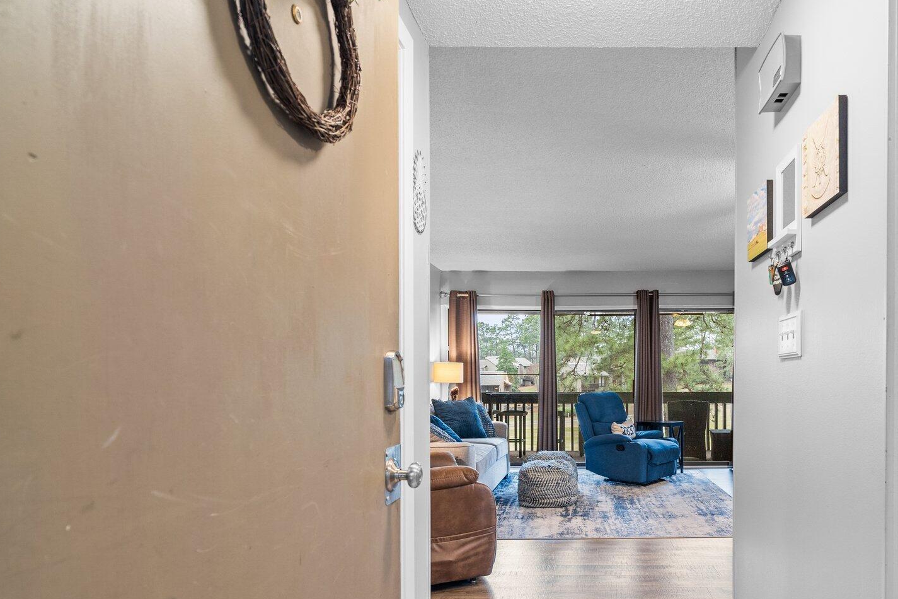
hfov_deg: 73.9
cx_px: 596
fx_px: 574
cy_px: 387
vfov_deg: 54.3
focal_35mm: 23
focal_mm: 16
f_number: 7.1
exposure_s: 1/1.67
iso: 400
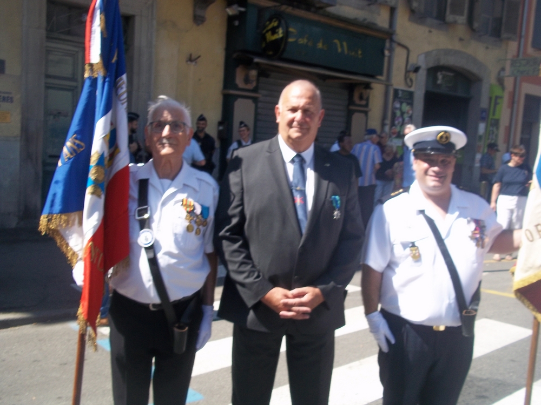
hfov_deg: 51.4
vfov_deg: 39.7
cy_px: 202
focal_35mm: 36
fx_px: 563
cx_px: 270
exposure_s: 1/125
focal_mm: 6.5
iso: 80
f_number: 8
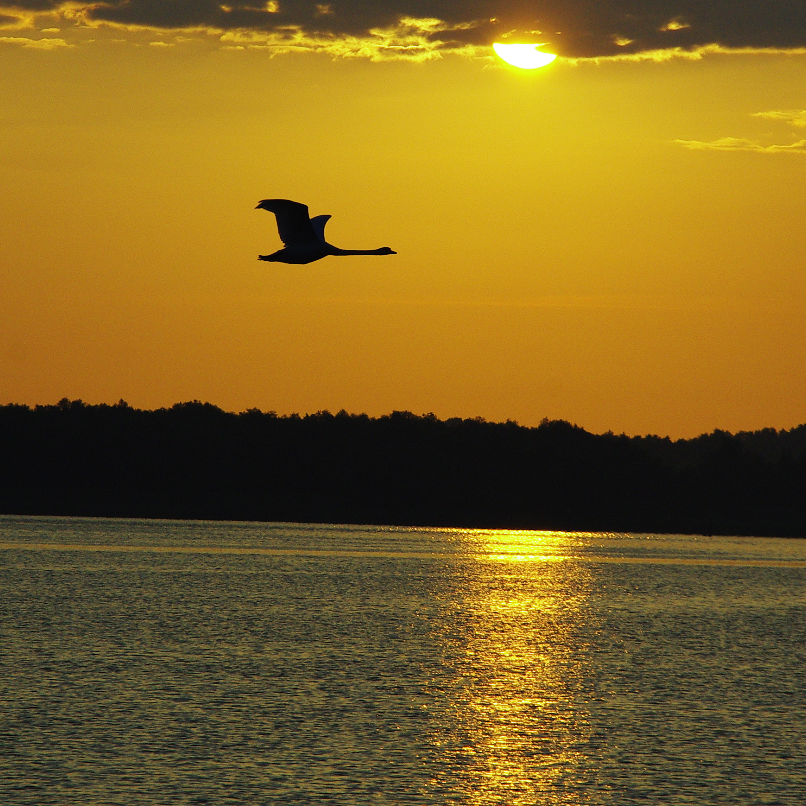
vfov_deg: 5.3
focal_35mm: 330
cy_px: 289
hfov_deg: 5.3
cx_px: 351
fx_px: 8693
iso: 400
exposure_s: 1/2000
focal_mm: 125
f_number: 8
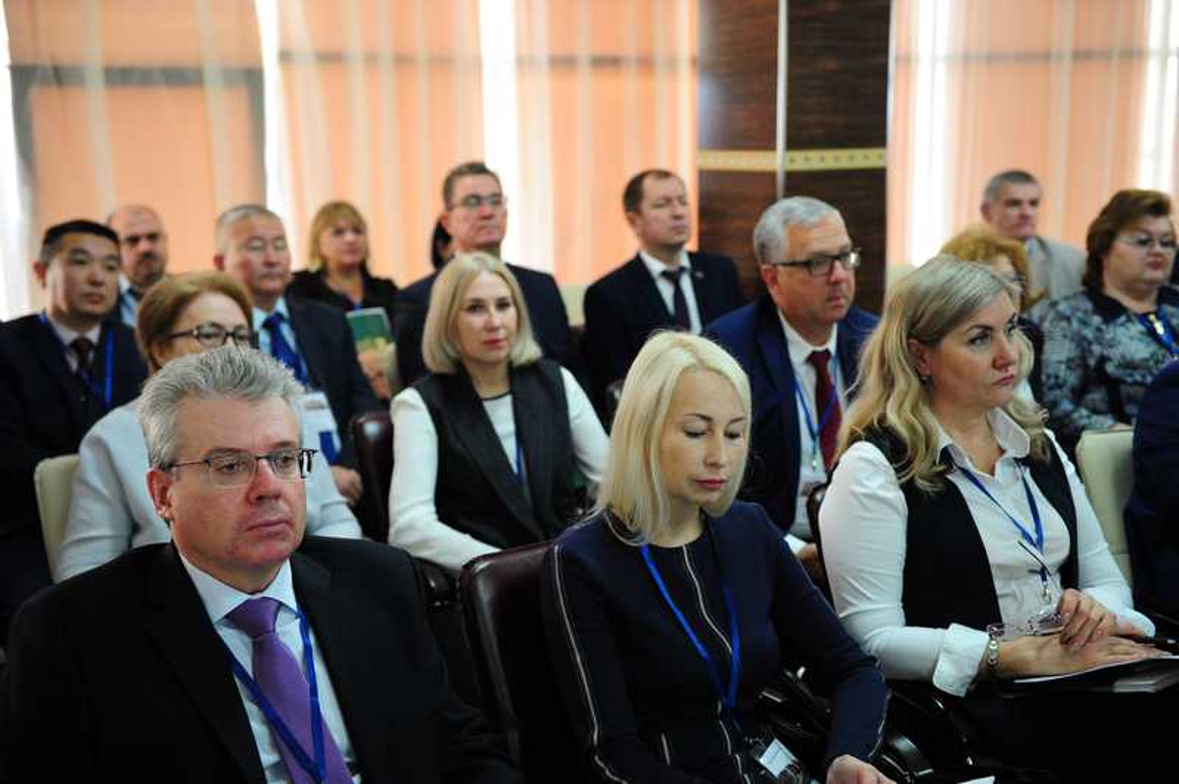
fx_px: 1473
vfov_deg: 29.8
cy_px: 392
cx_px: 590
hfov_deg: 43.6
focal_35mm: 45
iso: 3200
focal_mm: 45
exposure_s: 1/200
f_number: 3.2
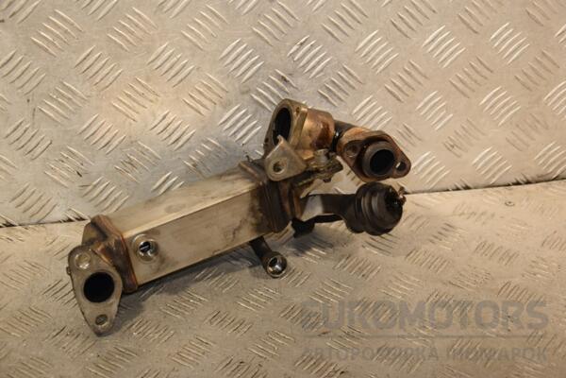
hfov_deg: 26.0
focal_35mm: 78
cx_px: 283
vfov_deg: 17.5
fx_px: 1226
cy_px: 189
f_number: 5.6
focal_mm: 52
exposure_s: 1/200
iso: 800
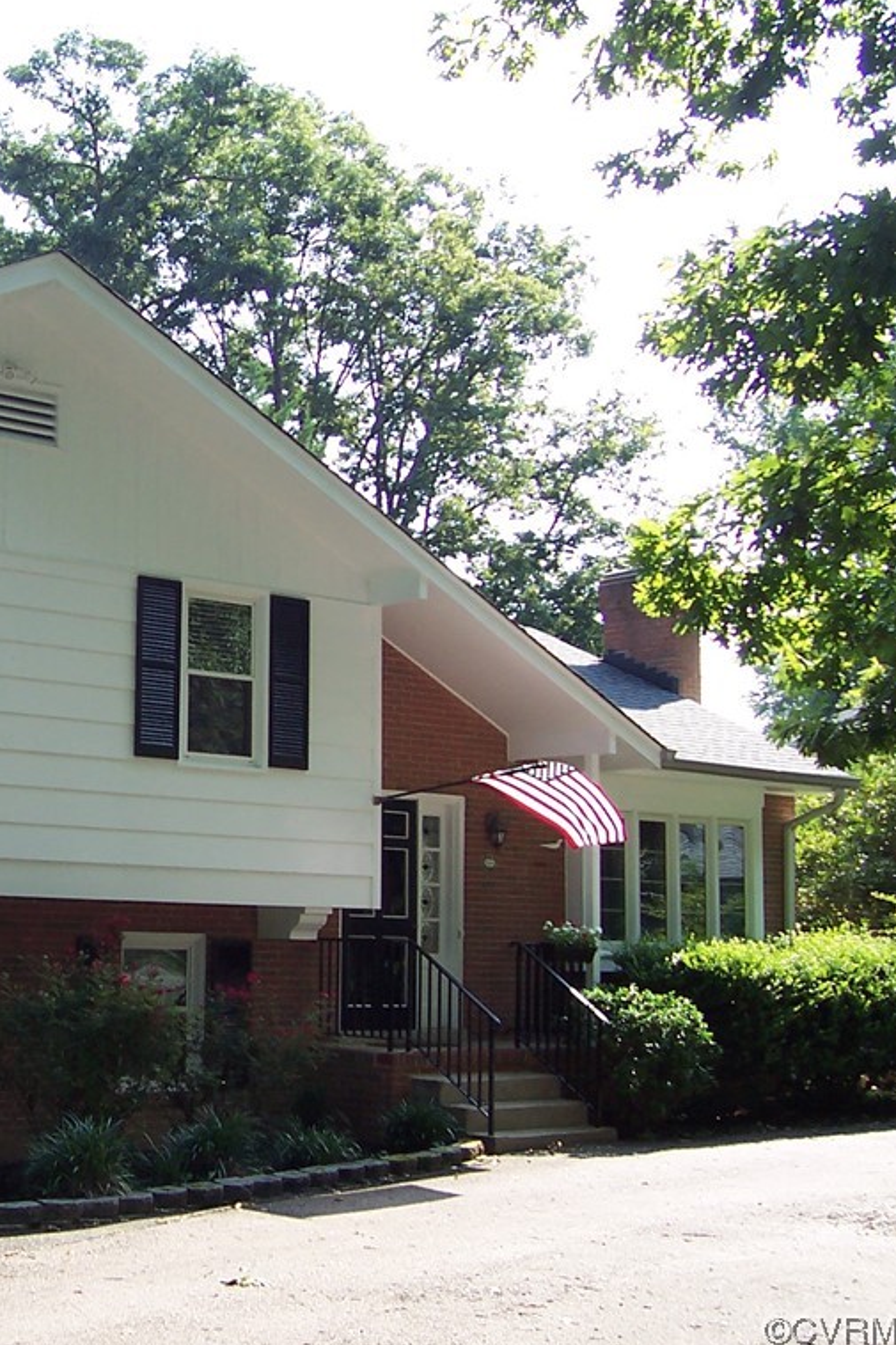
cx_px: 43
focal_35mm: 52
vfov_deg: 38.2
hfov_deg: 25.0
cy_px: 678
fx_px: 1942
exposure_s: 1/250
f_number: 2.8
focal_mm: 5.6
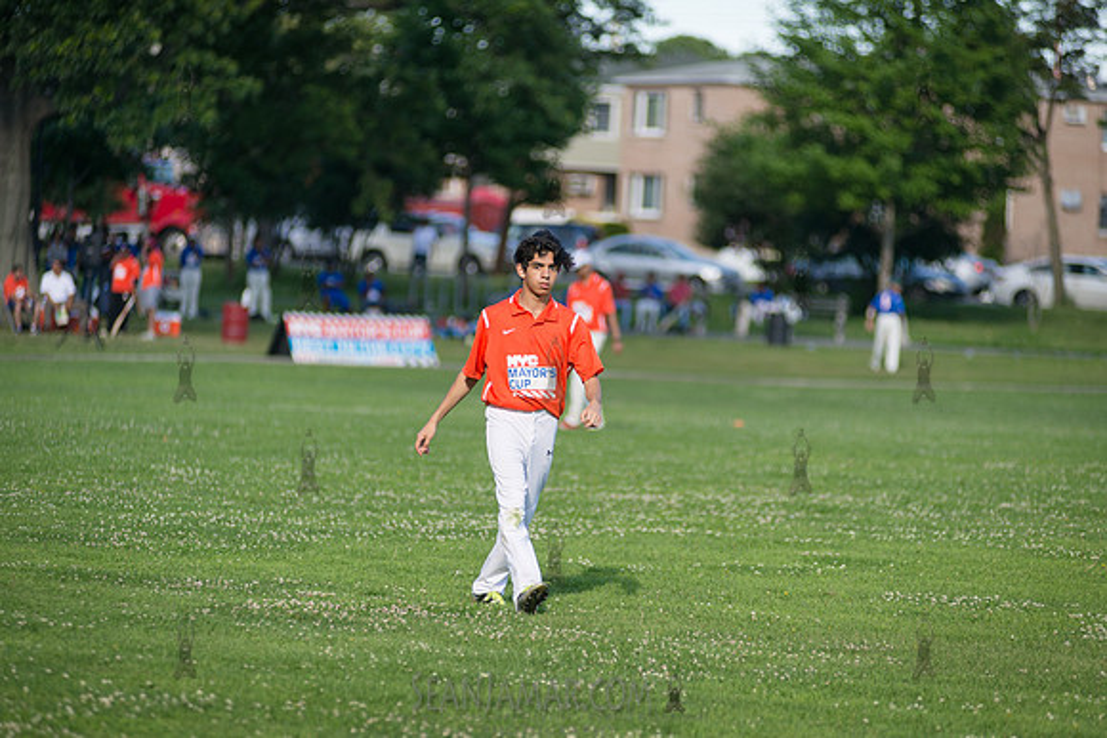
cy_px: 369
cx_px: 554
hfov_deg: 11.1
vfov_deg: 7.4
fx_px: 5690
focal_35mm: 185
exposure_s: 1/2500
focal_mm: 185
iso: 200
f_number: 2.8
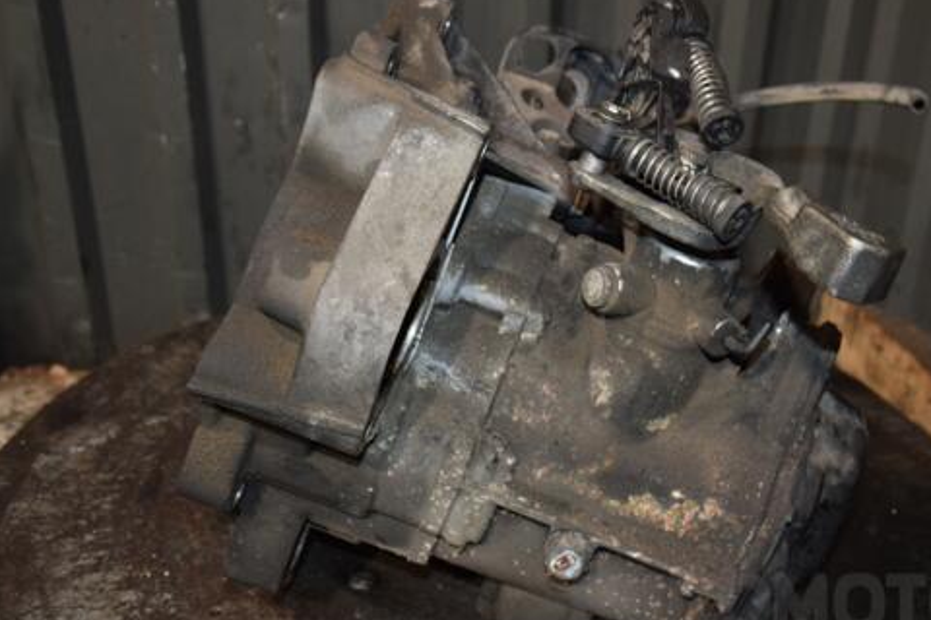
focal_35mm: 45
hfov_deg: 43.5
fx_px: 1164
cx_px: 535
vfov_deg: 29.8
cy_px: 345
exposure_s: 1/60
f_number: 5
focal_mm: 24
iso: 800
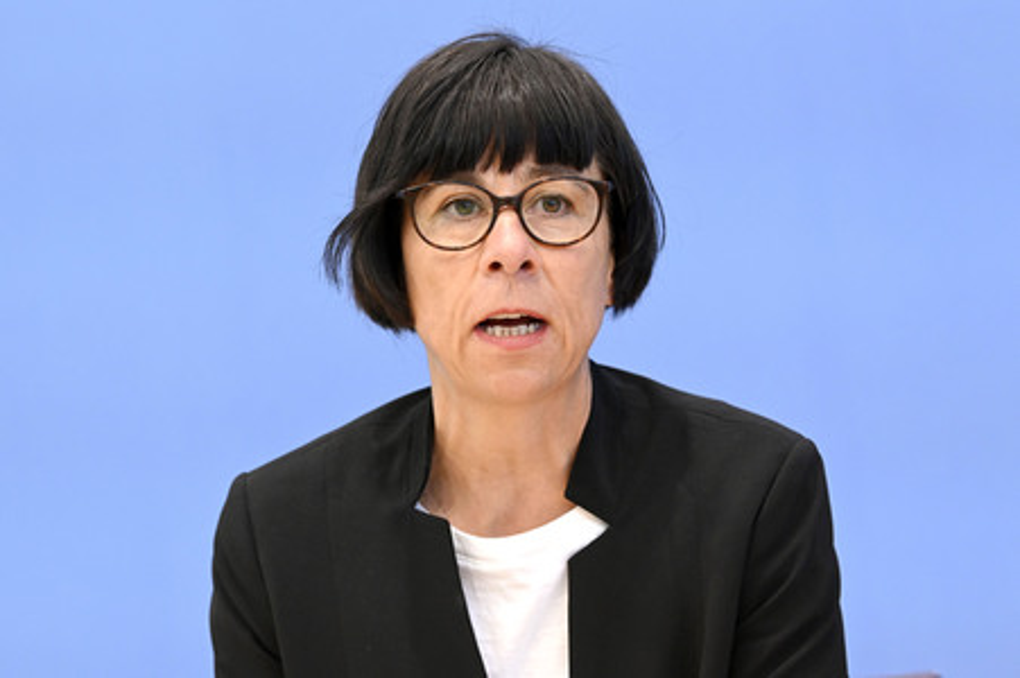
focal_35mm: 122
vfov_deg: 11.2
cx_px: 510
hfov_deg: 16.8
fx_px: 3454
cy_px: 339
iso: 4000
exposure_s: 1/500
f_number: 5
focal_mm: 122
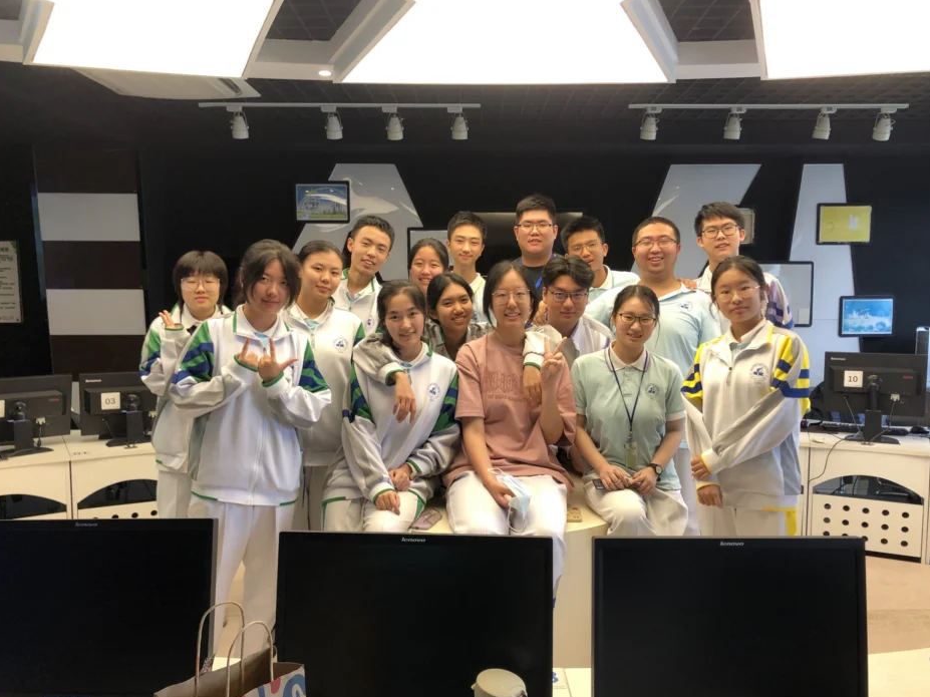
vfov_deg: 48.2
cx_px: 472
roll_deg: +0.2
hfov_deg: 61.7
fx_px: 779
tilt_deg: -5.4
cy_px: 359
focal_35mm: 29
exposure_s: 1/33
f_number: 1.8
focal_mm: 3.99
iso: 40
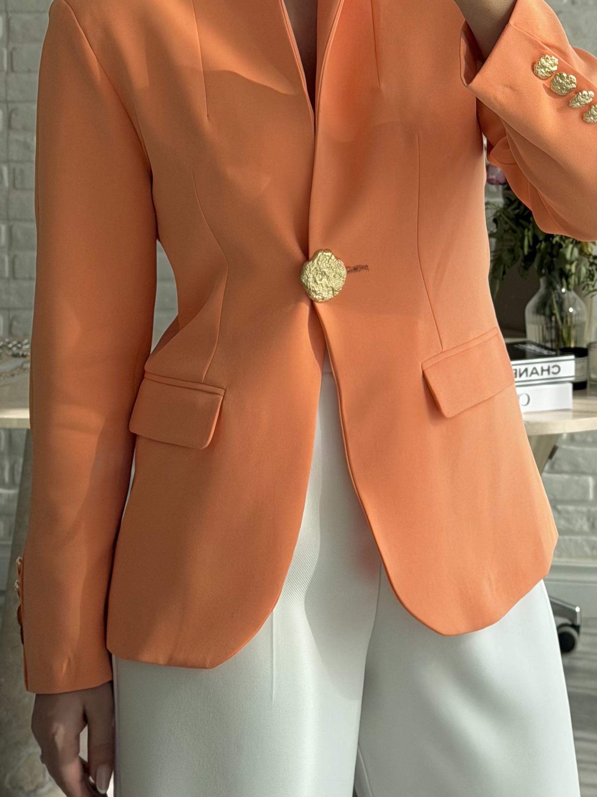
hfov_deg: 15.1
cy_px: 110
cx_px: 519
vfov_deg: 19.9
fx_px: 2231
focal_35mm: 97
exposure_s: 1/1307
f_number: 1.78
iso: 64
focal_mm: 6.76
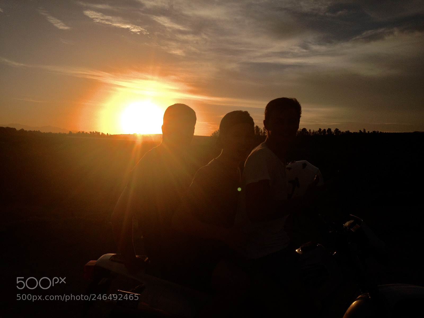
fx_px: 404
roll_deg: -1.2
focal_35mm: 33
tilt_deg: -1.6
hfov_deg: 55.4
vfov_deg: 42.9
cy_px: 159
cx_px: 212
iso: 50
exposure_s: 1/3876
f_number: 2.4
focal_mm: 4.12
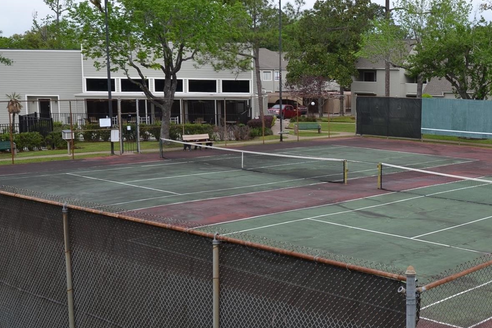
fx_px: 711
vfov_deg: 25.9
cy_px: 196
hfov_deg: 36.4
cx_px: 420
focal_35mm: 52
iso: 100
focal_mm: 20
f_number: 6.3
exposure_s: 1/160
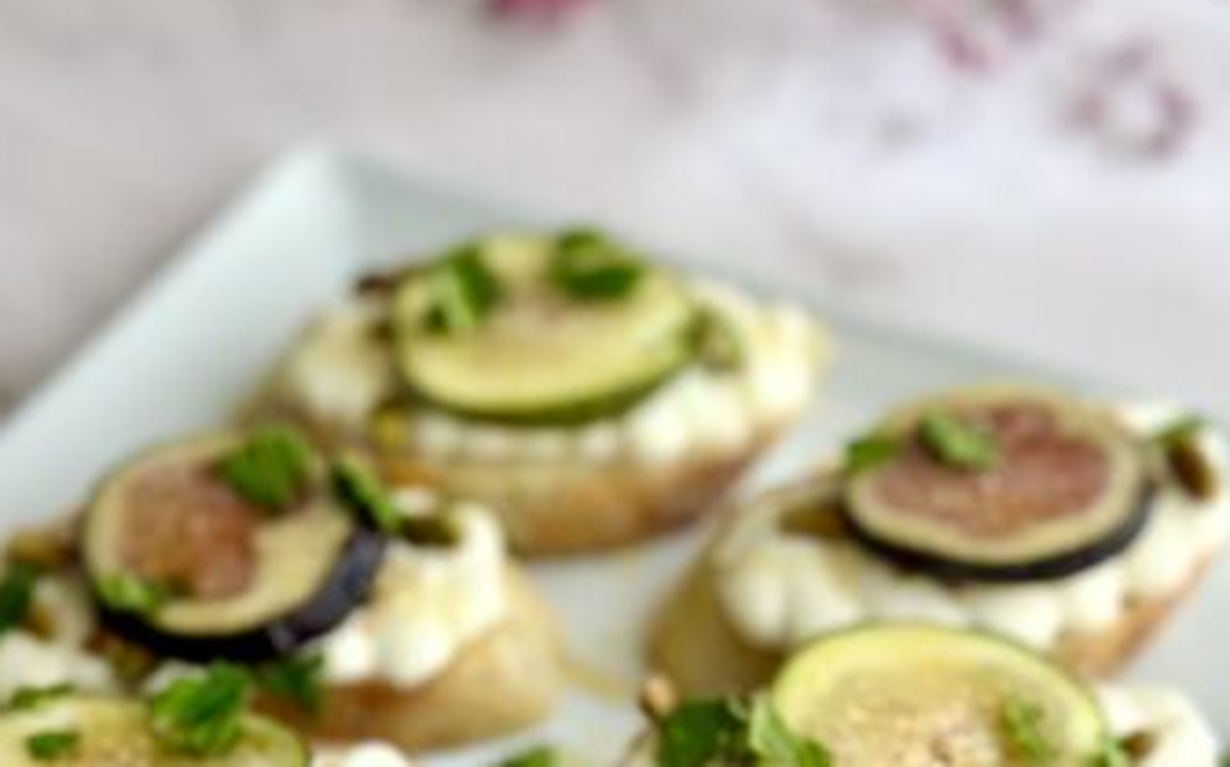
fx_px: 2546
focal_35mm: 76
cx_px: 608
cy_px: 716
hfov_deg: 27.2
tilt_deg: -46.8
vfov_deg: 16.9
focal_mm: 6.86
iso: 80
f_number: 1.78
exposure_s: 1/953
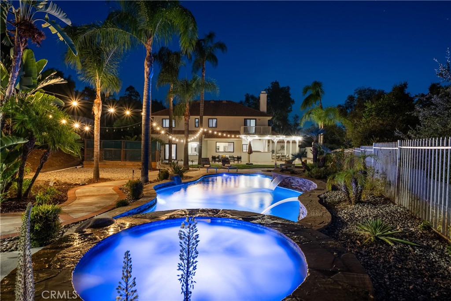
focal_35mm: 18
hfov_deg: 90.0
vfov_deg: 67.4
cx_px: 226
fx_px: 226
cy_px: 150
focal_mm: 18
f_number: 10
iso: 100
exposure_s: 30
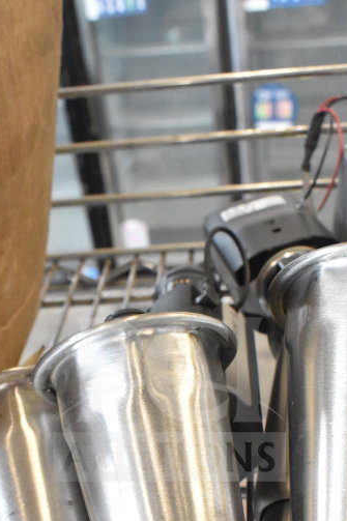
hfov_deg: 22.6
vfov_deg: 32.7
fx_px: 868
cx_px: 169
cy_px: 399
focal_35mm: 60
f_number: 7.1
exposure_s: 1/200
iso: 6400
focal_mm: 22
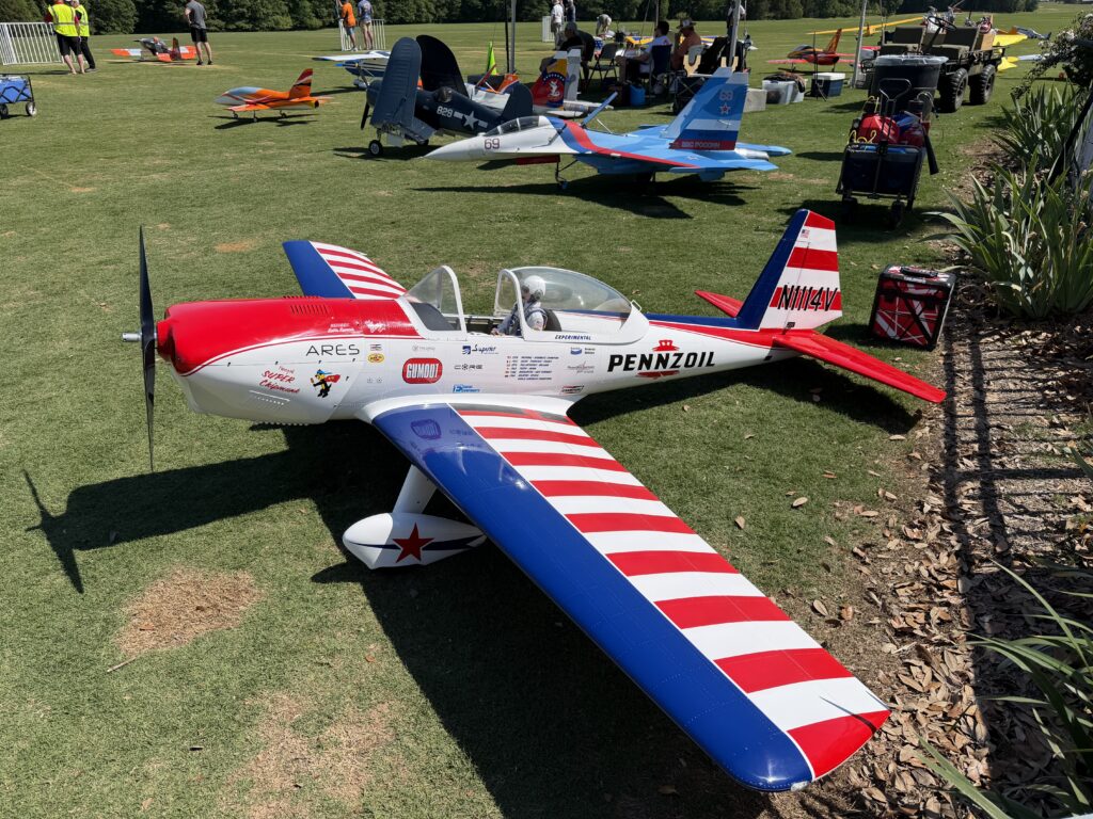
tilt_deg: -28.8
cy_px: 410
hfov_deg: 71.6
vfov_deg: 56.8
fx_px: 758
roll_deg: +1.5
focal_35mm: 24
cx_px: 546
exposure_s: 1/6711
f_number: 1.78
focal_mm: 6.76
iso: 100
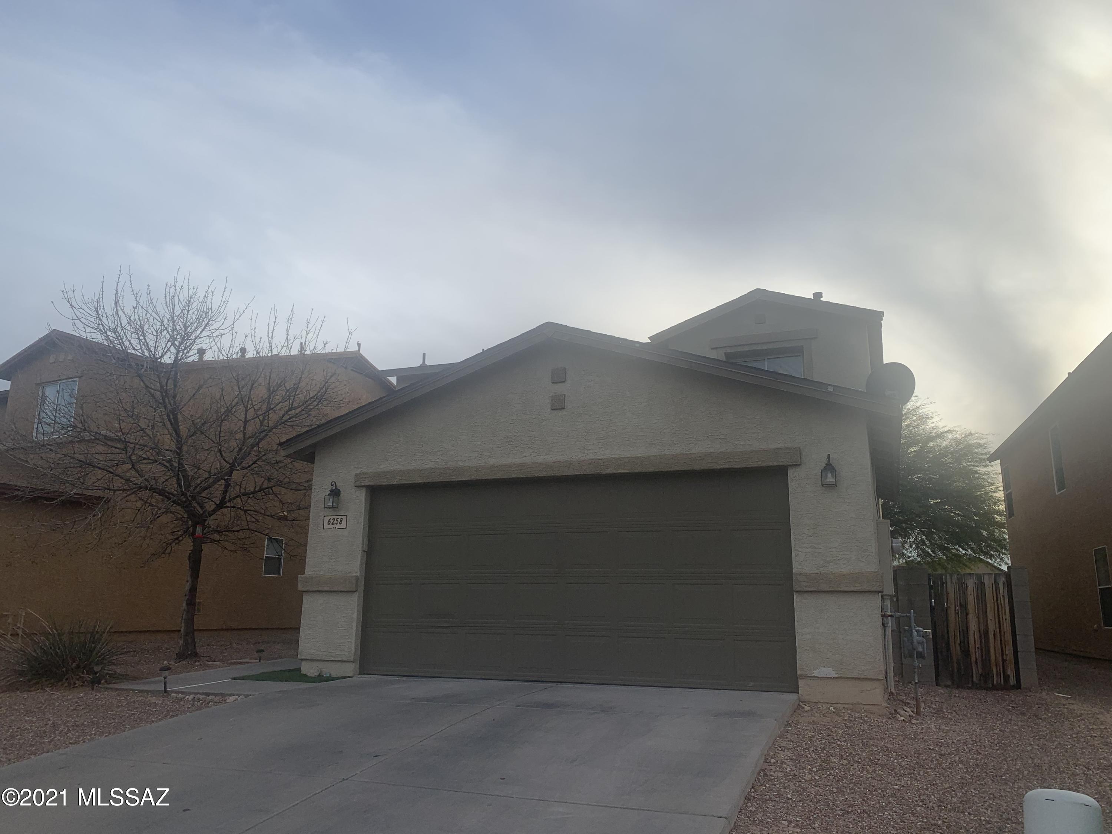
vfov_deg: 53.1
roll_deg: +0.2
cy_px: 417
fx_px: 835
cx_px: 556
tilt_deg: +13.0
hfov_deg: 67.3
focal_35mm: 26
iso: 25
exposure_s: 1/1136
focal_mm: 4.25
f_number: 1.8
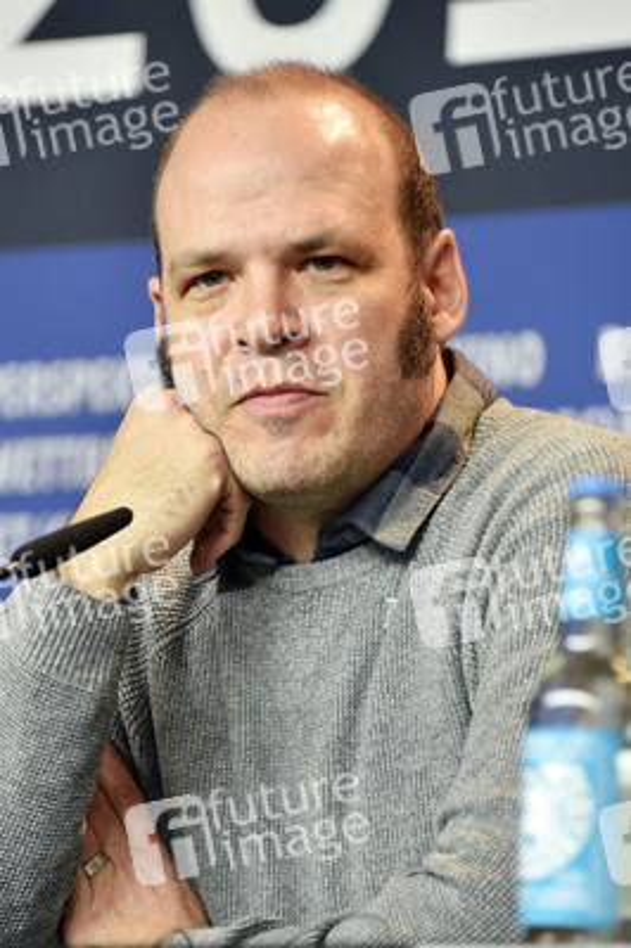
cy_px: 474
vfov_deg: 8.2
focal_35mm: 250
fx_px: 6584
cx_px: 316
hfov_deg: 5.5
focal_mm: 250
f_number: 5.6
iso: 1000
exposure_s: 1/125
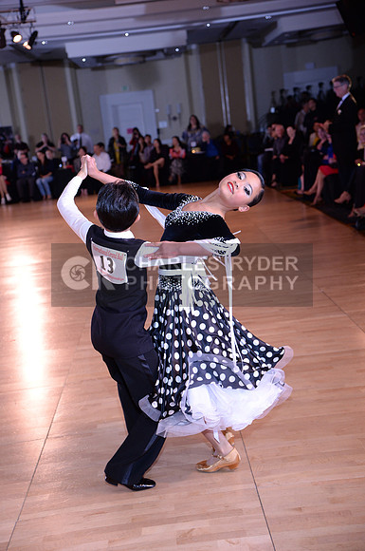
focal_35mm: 62
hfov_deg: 21.8
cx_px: 182
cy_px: 276
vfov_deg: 32.4
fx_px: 946
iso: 1250
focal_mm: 62
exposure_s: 1/250
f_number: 4.5
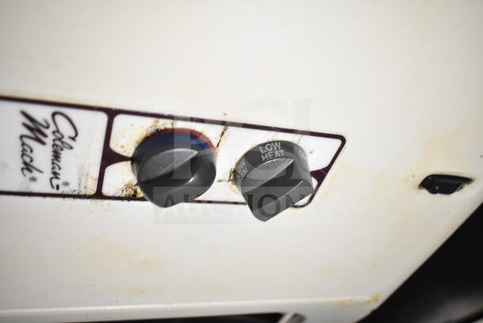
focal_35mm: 33
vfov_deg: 40.0
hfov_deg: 57.2
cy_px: 162
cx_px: 242
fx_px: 443
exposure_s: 1/40
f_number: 3.8
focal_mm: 22
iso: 1800
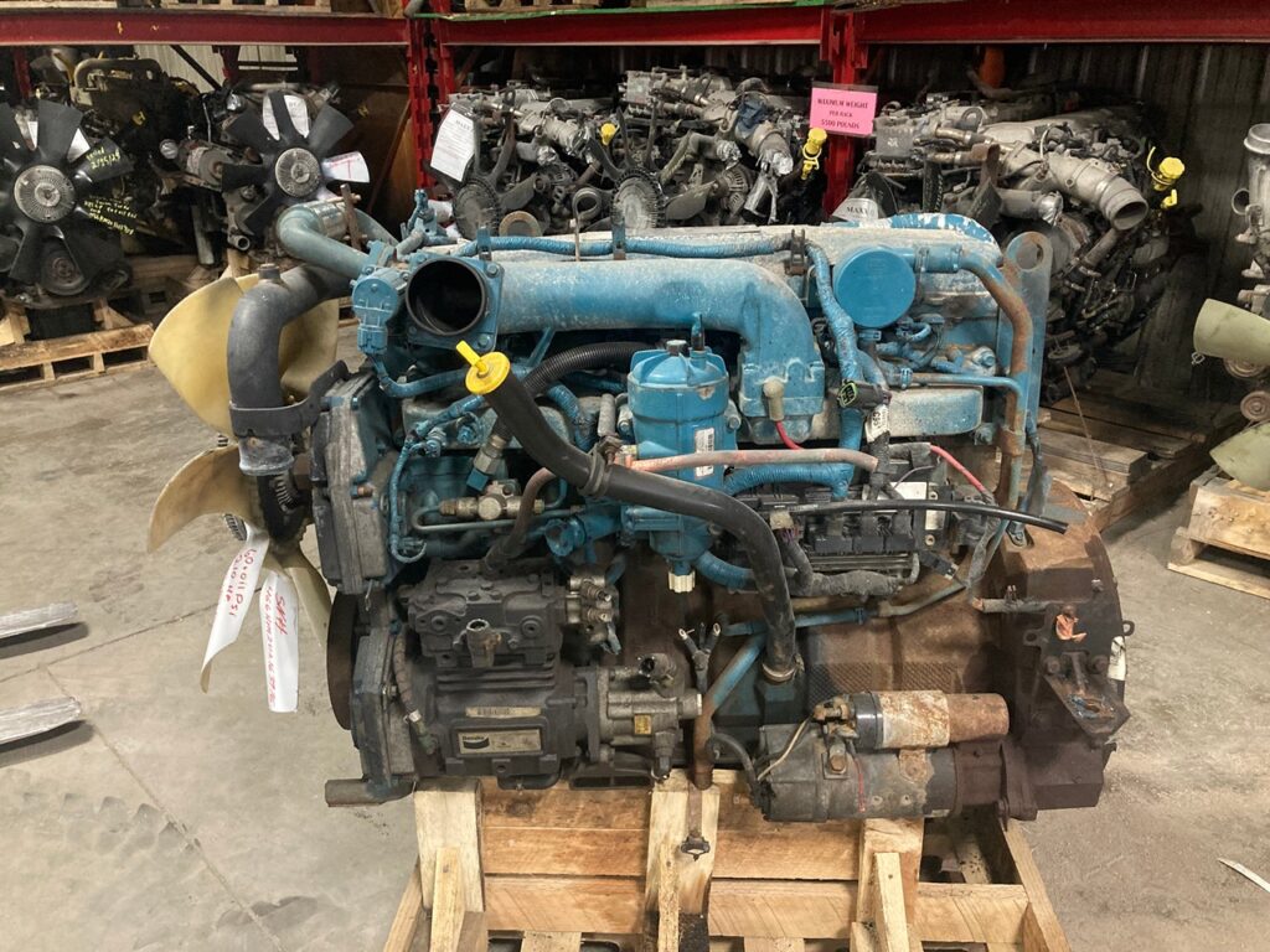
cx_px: 635
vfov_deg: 49.7
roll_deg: -0.1
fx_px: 1027
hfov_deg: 63.4
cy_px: 476
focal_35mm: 28
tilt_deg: -22.7
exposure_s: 1/30
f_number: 1.8
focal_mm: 3.99
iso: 320
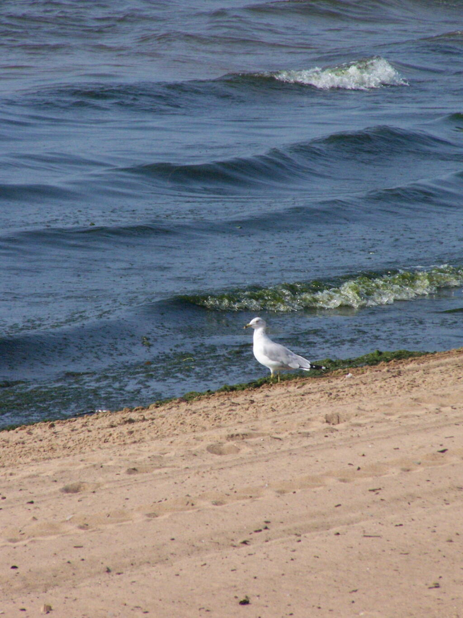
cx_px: 232
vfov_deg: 5.2
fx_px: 6776
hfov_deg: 3.9
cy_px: 309
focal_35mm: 380
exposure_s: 1/1600
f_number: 7.1
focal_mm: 63
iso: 400
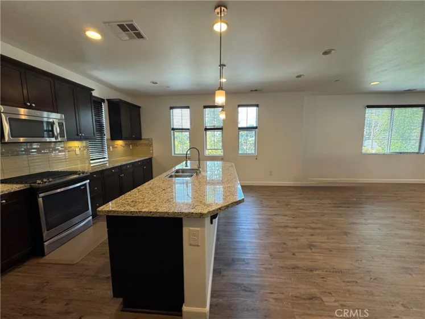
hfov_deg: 102.1
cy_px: 160
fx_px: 172
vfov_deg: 85.7
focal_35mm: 14
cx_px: 212
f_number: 2.2
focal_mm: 2.22
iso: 160
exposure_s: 1/120
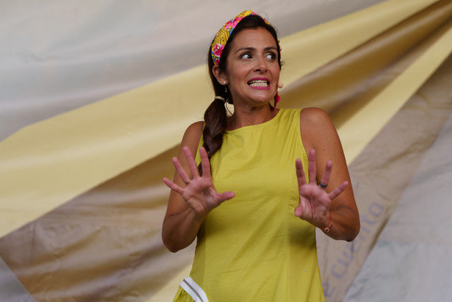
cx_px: 222
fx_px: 967
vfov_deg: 17.7
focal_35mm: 77
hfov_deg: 26.3
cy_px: 153
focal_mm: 65.8
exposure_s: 1/125
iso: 100
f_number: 2.8
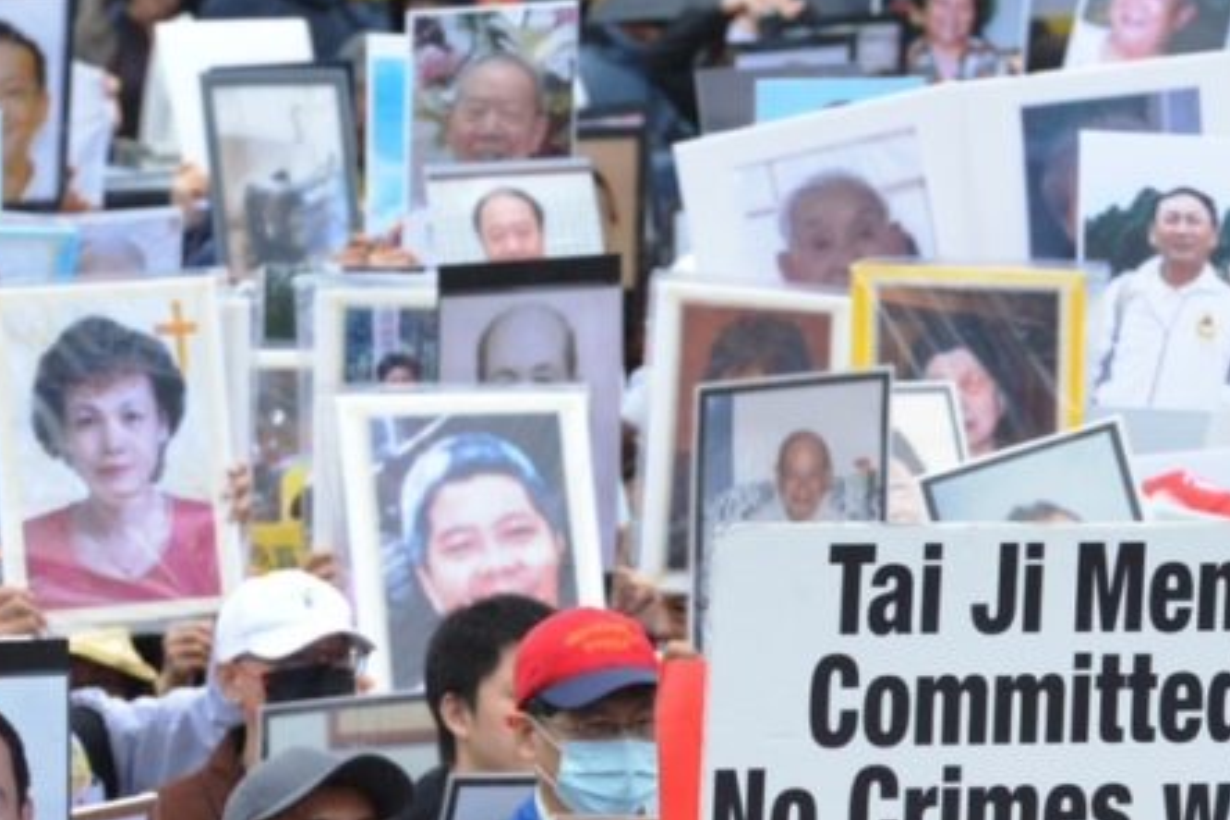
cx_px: 845
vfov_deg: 3.0
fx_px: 15750
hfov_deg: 4.5
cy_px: 580
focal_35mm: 461
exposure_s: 1/125
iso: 1600
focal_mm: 200
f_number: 10
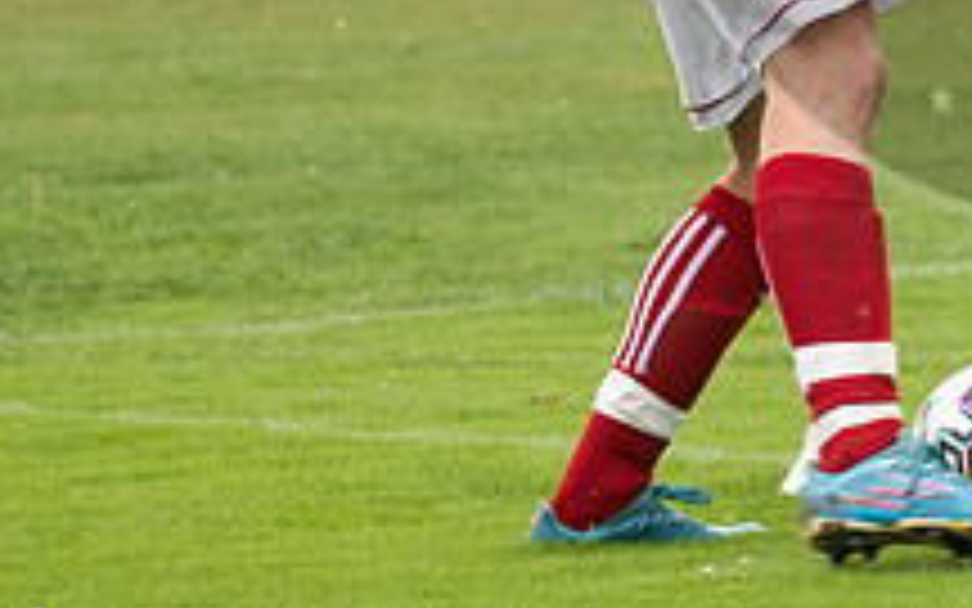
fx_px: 14490
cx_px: 1116
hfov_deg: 3.8
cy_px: -254
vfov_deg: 2.4
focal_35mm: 547
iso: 1400
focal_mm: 200
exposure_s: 1/1600
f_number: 5.6
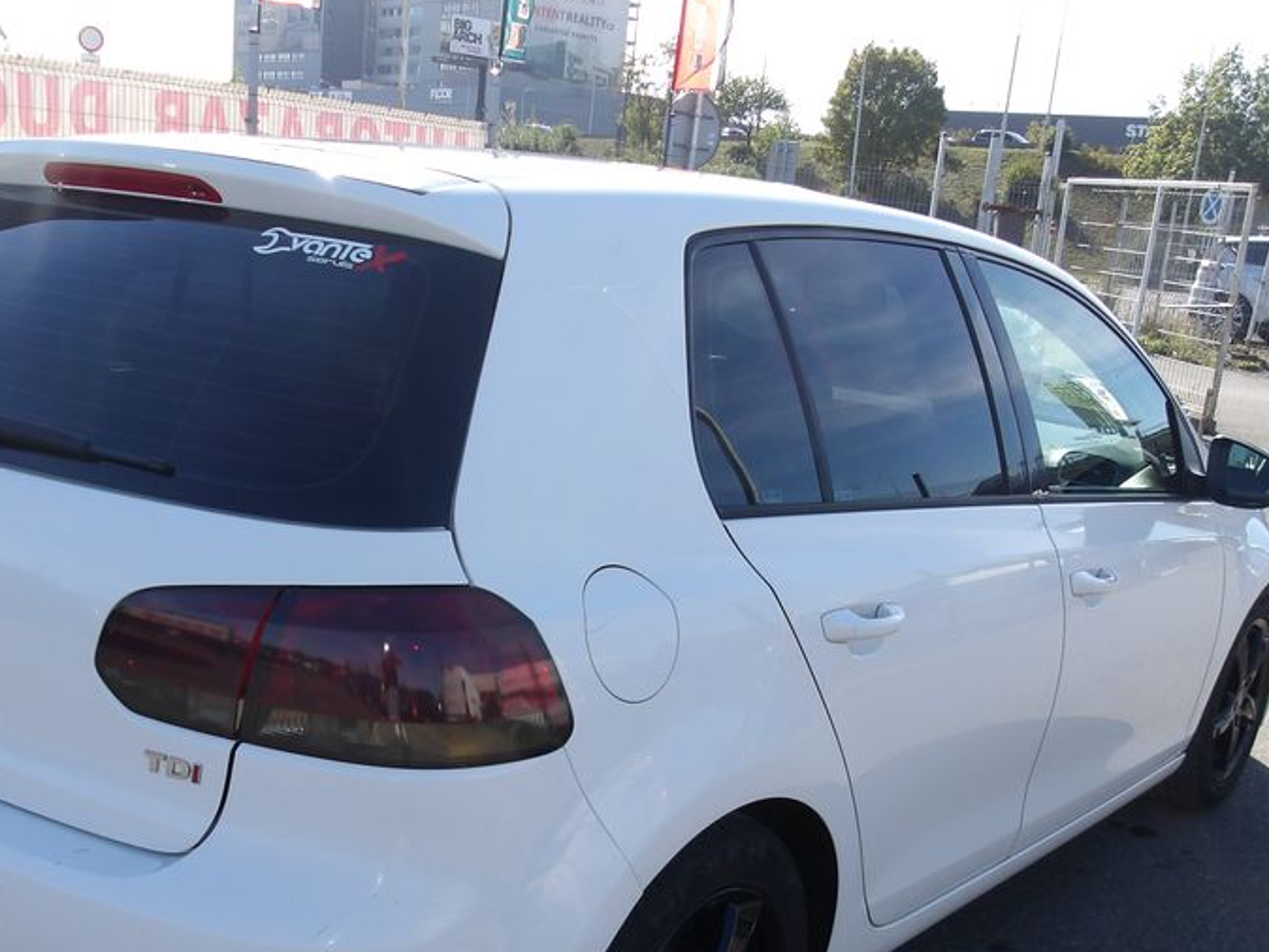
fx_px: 1504
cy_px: 668
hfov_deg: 45.7
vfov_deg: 34.7
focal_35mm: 41
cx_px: 561
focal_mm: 4.9
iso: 100
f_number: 3
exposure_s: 1/602
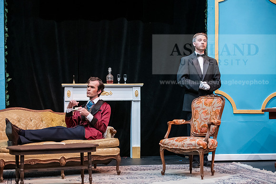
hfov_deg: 28.8
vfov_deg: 19.5
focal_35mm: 70
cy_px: 92
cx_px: 138
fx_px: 537
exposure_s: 1/200
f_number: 3.2
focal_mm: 70
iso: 3200
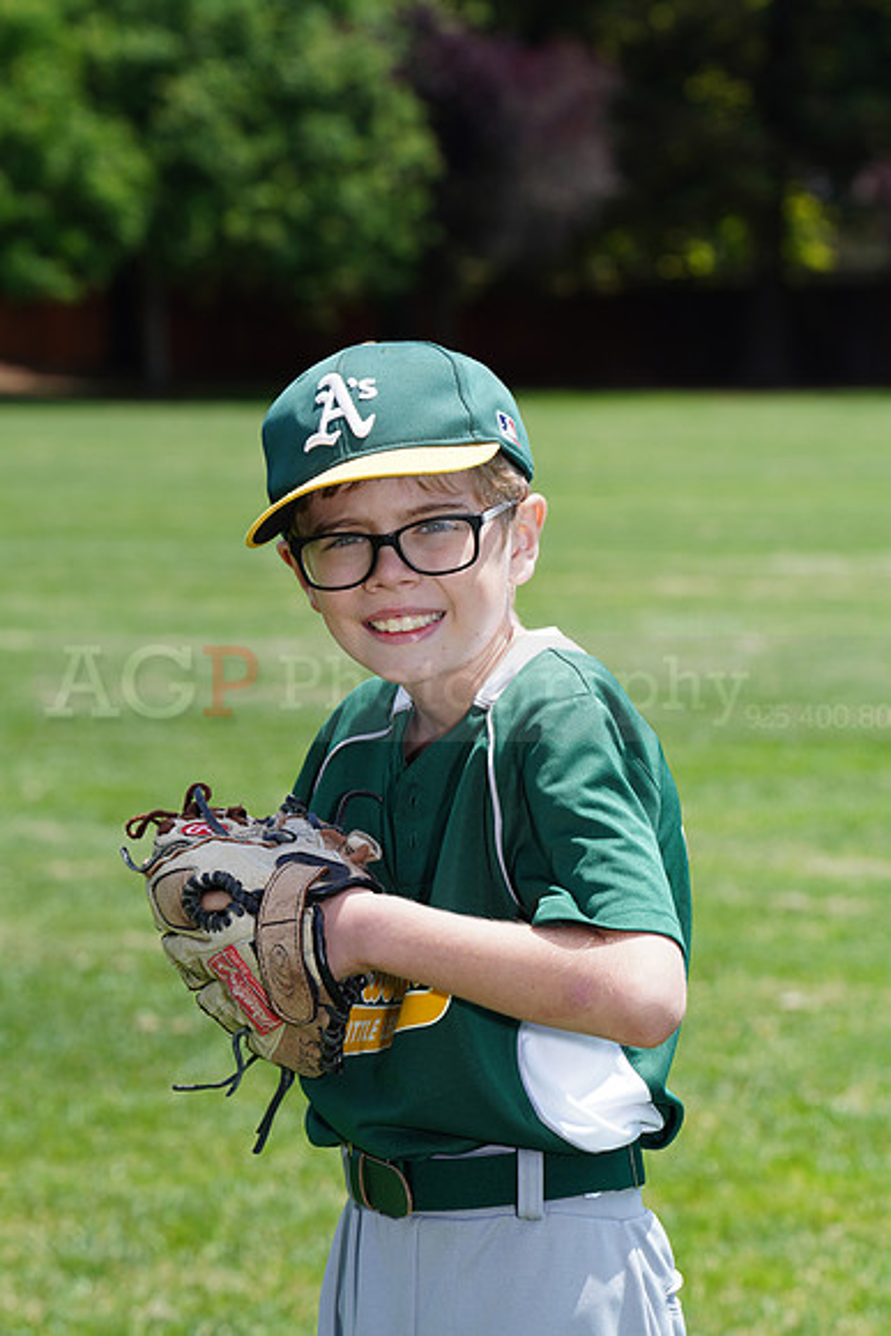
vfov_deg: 11.7
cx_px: 446
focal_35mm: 176
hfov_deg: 7.8
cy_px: 668
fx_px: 6530
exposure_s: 1/200
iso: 200
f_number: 10
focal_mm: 176
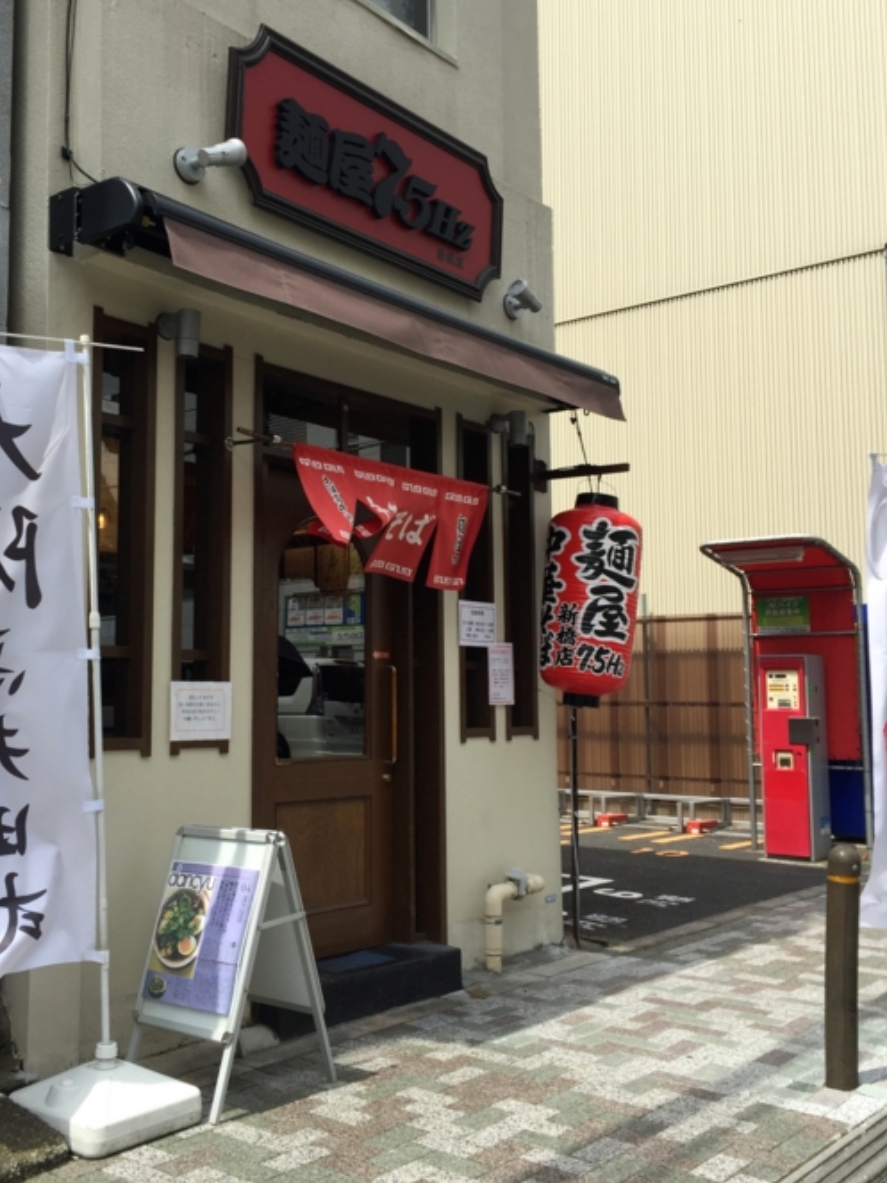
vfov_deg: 52.6
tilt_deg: +6.6
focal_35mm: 35
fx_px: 1196
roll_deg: +1.6
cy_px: 571
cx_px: 362
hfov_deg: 40.5
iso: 32
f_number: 2.2
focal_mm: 4.15
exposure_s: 1/1130
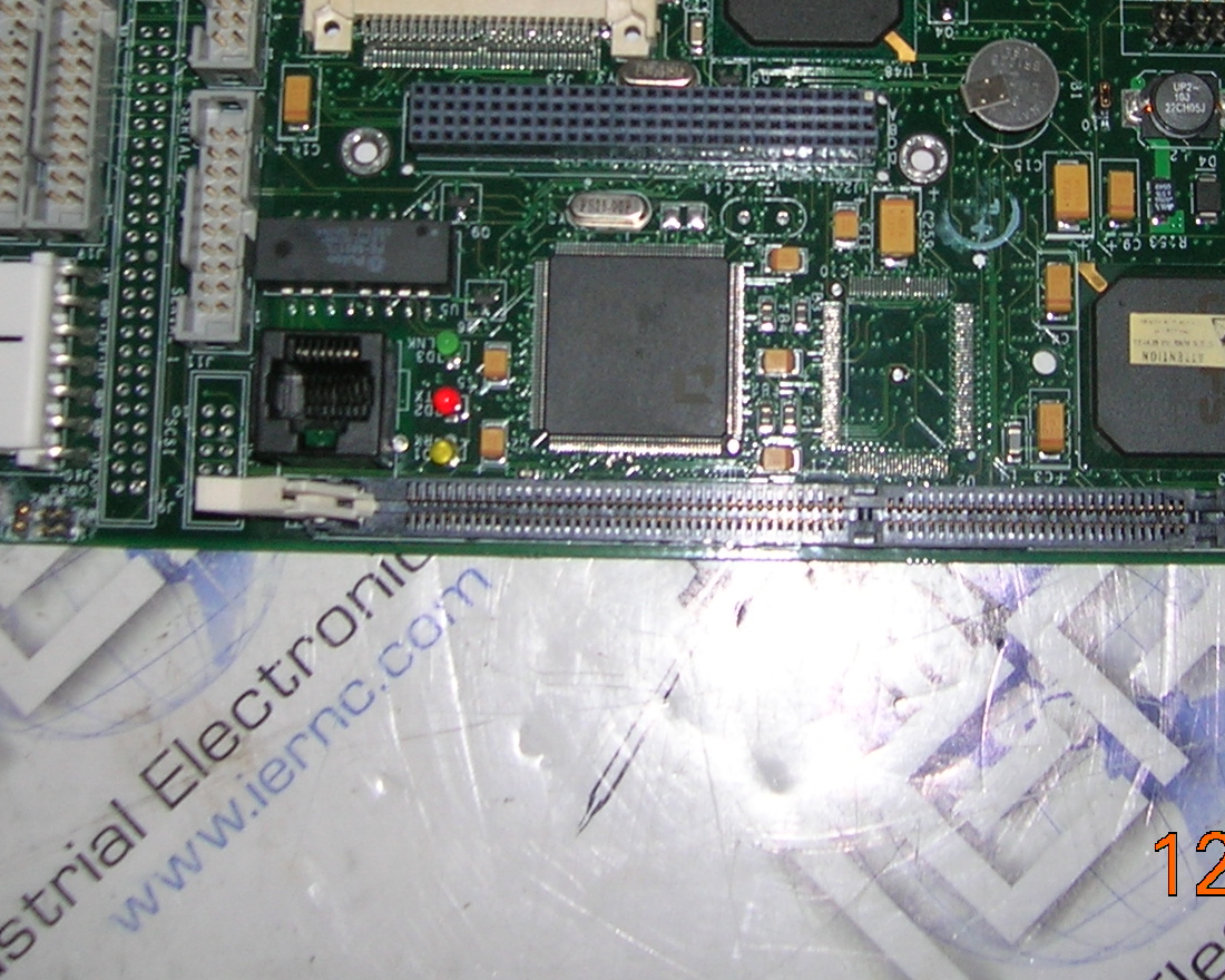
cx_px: 781
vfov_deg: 21.7
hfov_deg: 27.4
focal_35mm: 69
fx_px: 2502
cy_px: 110
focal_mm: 5.7
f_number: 2.9
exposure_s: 1/60.1
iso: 50
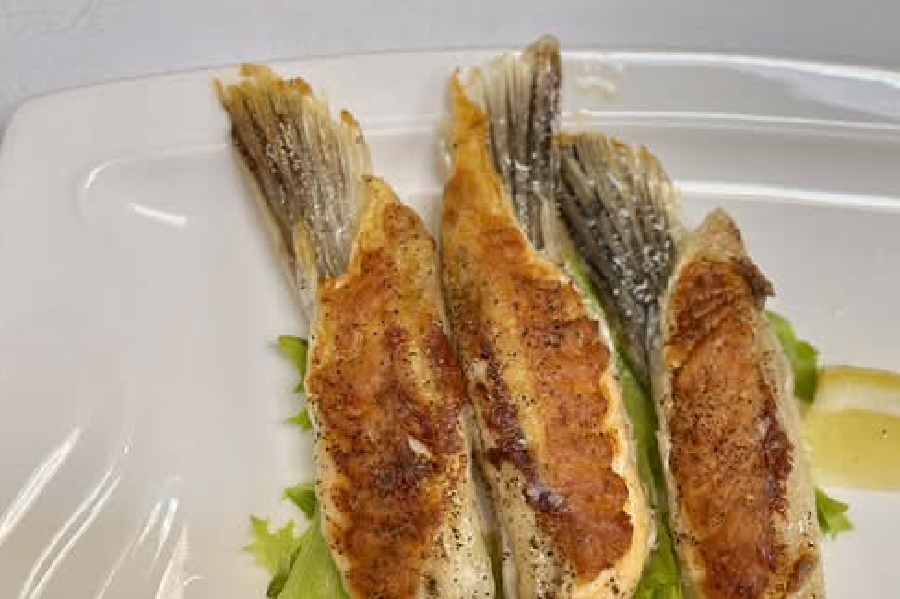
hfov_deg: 33.3
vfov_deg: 22.5
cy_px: 387
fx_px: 1499
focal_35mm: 60
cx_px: 527
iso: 250
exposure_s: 1/60
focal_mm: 6.86
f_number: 1.78
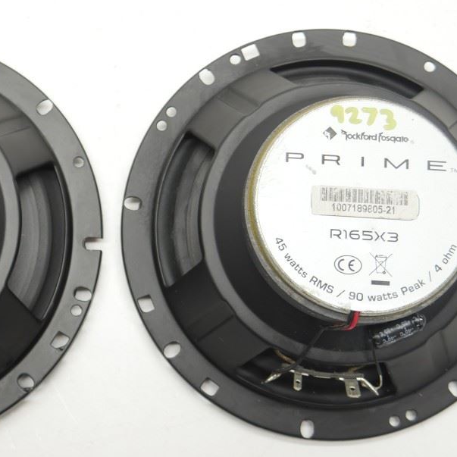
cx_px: 114
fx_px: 896
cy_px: 222
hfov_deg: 28.2
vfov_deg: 28.6
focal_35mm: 60
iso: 200
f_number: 3.6
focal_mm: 16
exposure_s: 1/125
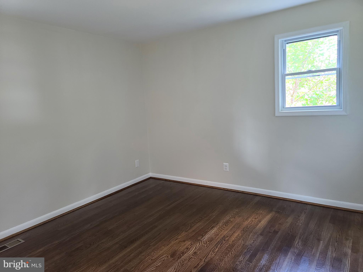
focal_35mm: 25
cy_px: 136
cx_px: 182
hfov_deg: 69.4
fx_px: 262
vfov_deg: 54.9
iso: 250
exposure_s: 1/39
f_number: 1.8
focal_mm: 7
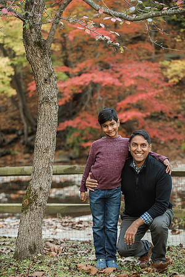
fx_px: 786
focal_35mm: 102
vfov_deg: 20.0
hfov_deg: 13.4
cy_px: 138
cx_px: 92
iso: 800
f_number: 4
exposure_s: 1/125
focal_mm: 102
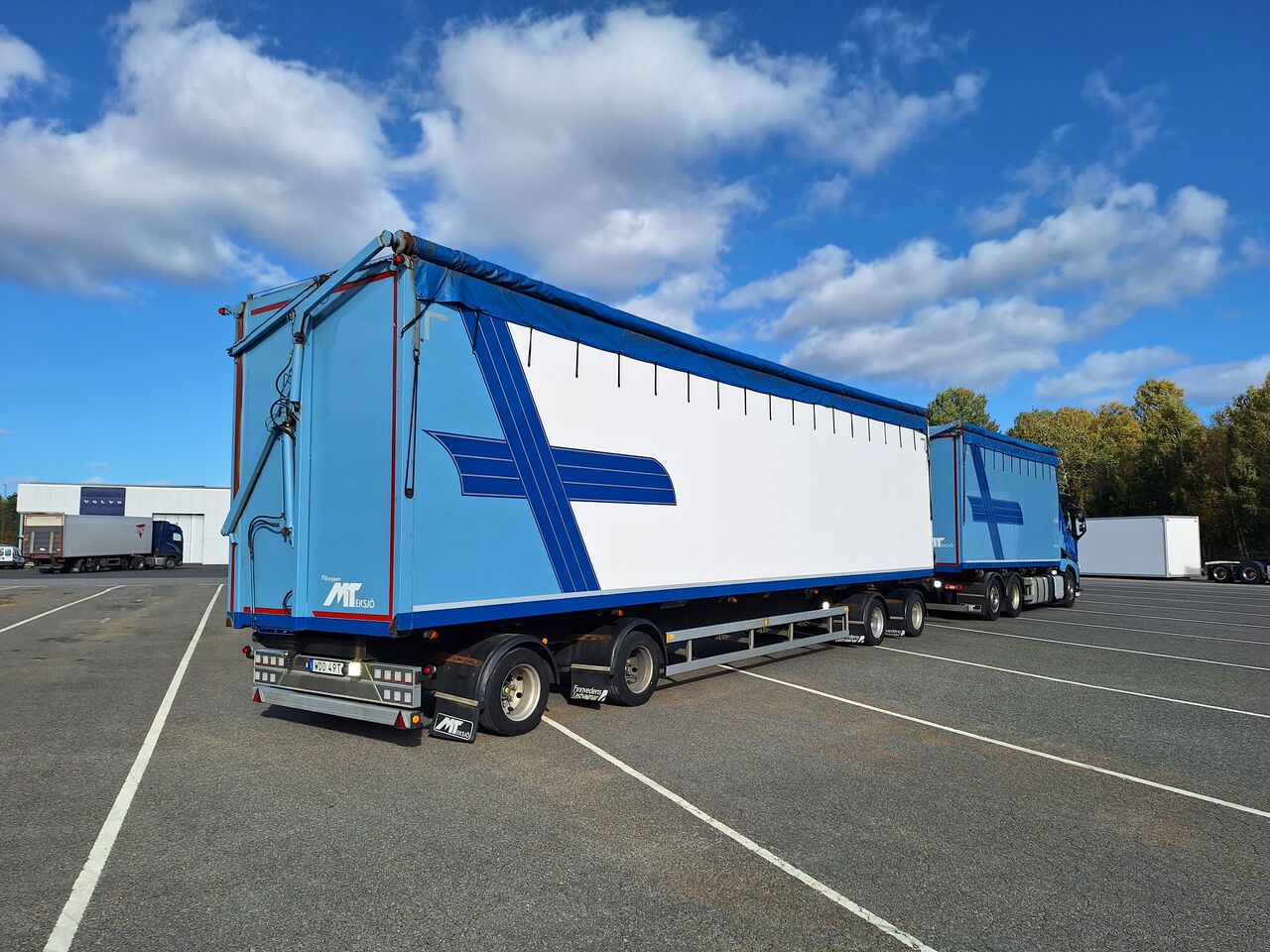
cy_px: 476
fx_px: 844
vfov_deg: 58.9
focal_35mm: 23
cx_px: 635
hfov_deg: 73.9
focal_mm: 5.54
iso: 40
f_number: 1.8
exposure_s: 1/3086
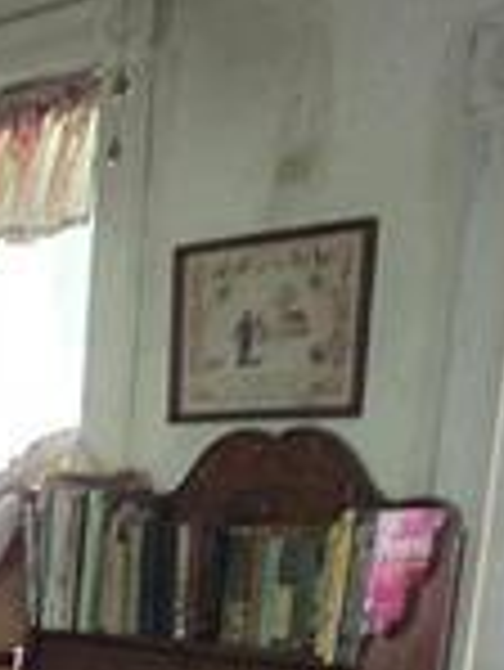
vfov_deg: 25.3
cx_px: -243
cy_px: 850
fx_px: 1299
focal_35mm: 67
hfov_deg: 19.3
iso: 1600
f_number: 2.2
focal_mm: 2.2
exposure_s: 1/24
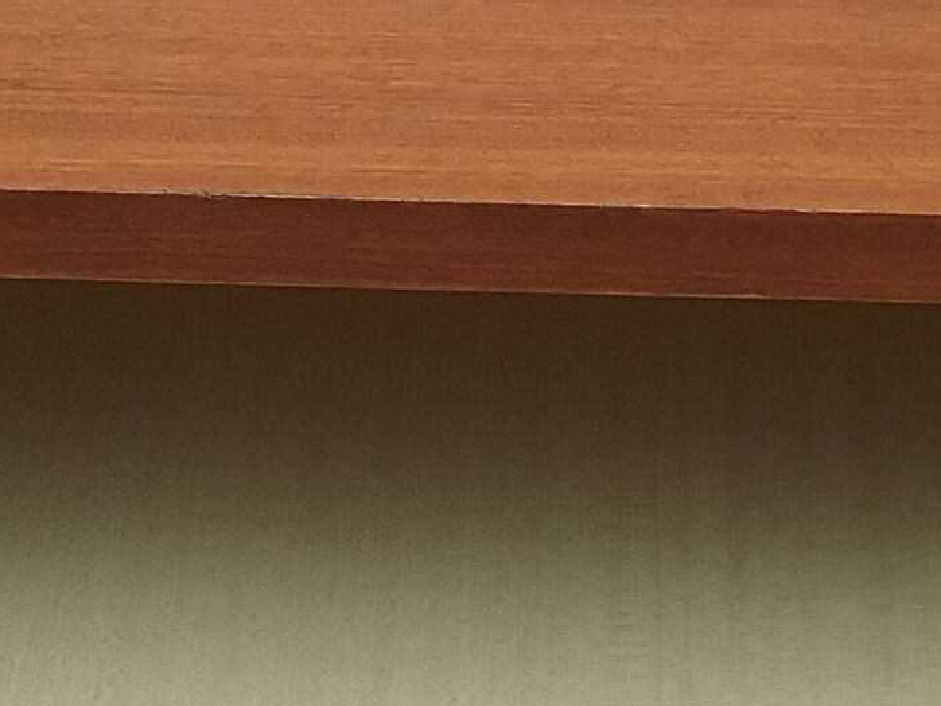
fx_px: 3126
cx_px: 536
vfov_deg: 12.7
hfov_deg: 17.1
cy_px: 728
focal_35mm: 115
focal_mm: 3.3
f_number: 2.2
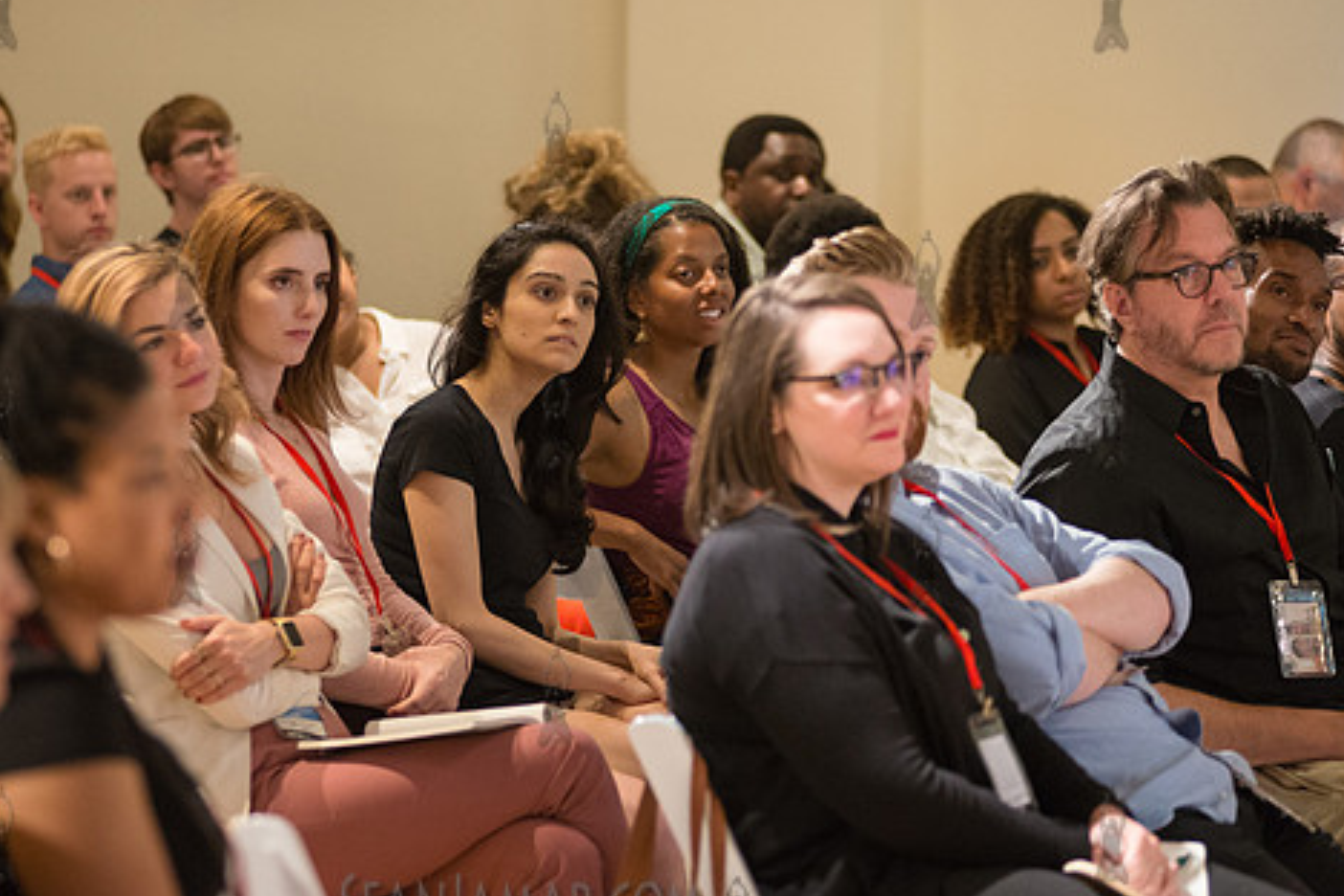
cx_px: 554
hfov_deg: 13.2
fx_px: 5786
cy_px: 418
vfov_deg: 8.9
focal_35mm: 155
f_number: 2.8
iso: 4000
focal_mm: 125
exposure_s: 1/200
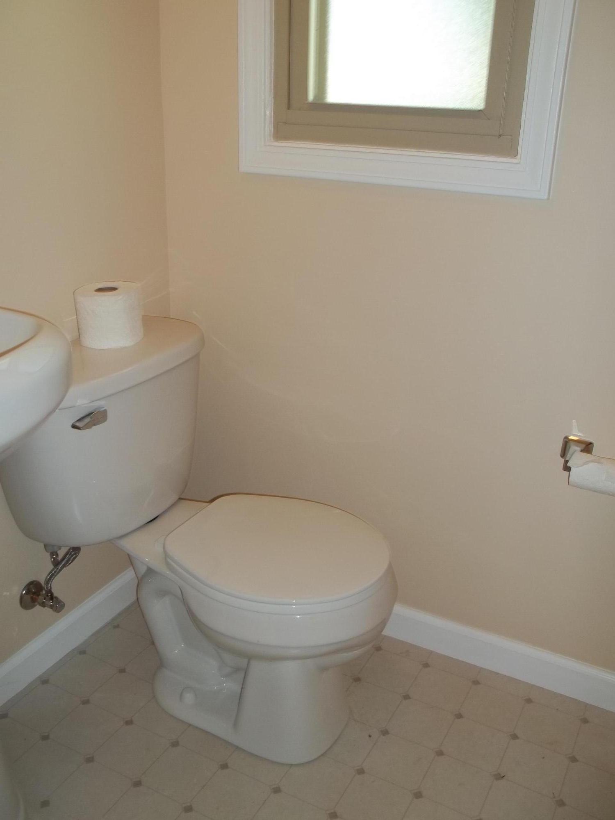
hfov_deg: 42.9
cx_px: 308
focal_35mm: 33
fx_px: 782
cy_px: 410
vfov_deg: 55.4
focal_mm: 5.9
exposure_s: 1/30
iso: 64
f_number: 3.3
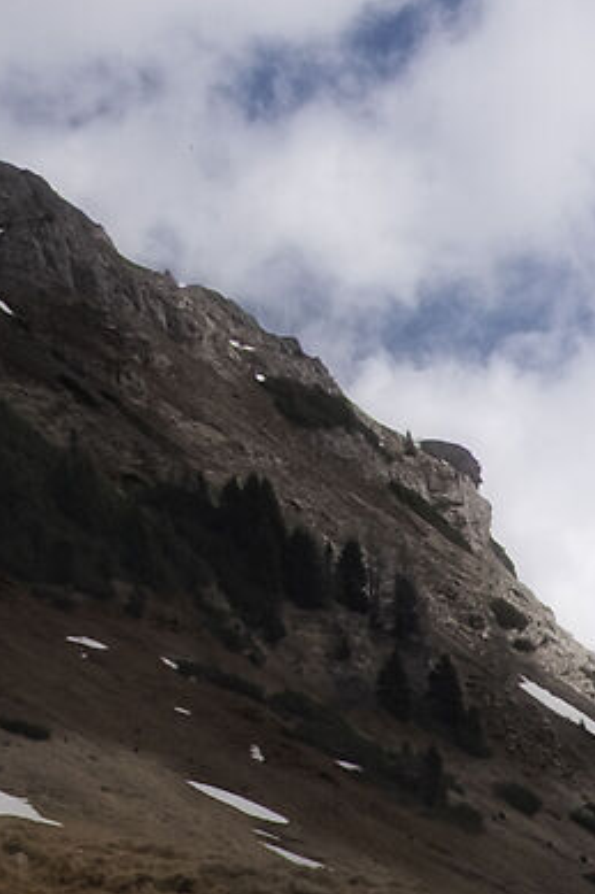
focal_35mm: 185
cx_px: 1443
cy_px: 1133
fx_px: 4590
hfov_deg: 7.0
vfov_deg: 10.9
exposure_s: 1/480
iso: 200
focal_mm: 20.1
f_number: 9
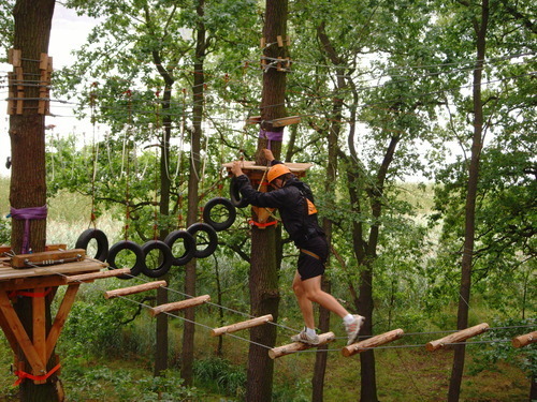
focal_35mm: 70
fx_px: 1086
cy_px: 201
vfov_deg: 21.0
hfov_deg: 27.8
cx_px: 268
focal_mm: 11.8
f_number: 4.1
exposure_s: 1/60
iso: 200
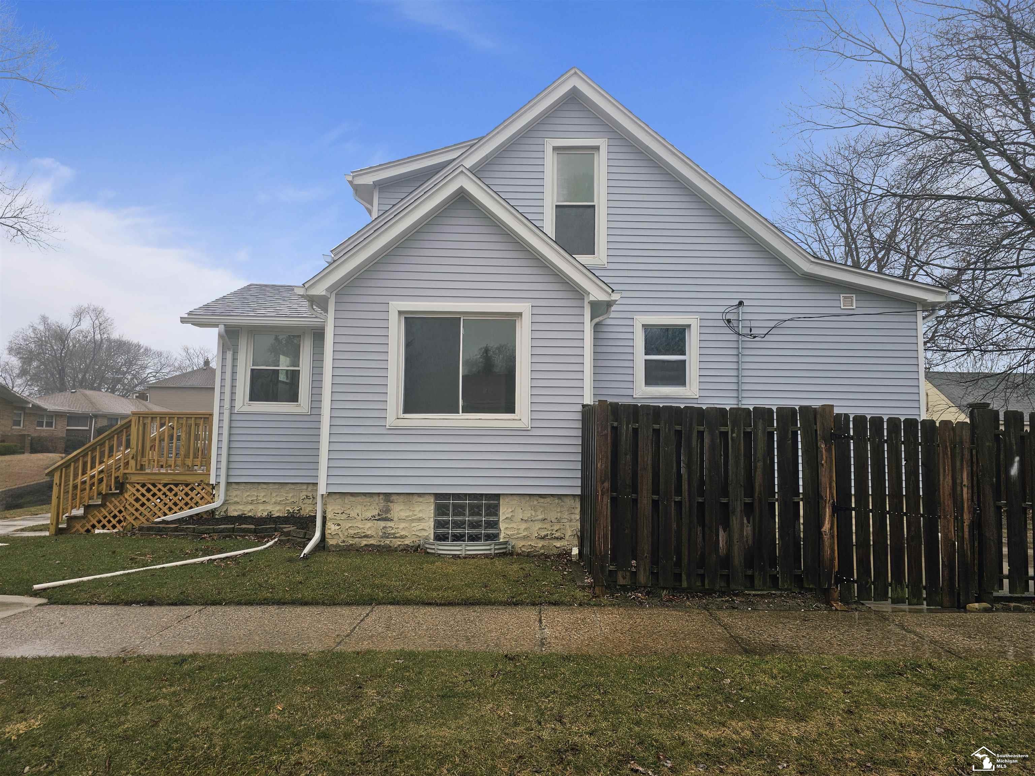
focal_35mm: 23
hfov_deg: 73.9
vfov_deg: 58.9
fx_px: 688
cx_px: 518
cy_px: 388
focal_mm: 6.3
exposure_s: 1/120
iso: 16
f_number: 1.7
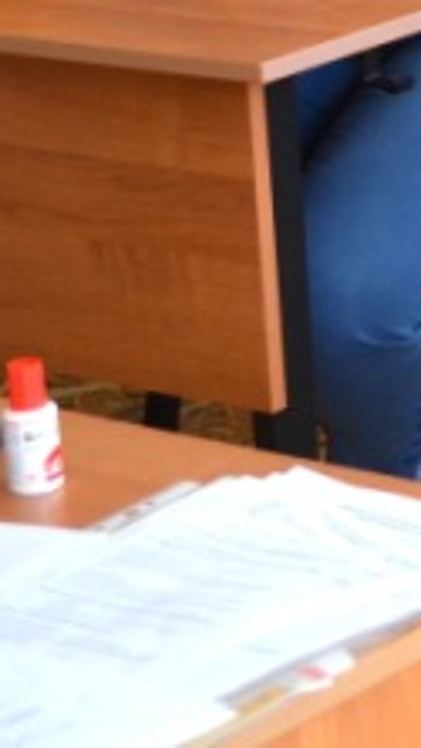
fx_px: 3728
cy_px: -354
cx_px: 1334
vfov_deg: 11.0
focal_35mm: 188
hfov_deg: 5.9
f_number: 4.5
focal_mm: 26
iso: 400
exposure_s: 1/80
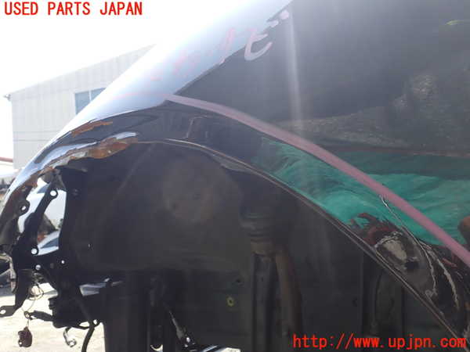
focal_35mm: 30
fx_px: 407
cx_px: 235
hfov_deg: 60.0
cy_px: 176
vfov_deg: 46.8
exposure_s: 1/250
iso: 100
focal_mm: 5.4
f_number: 3.2
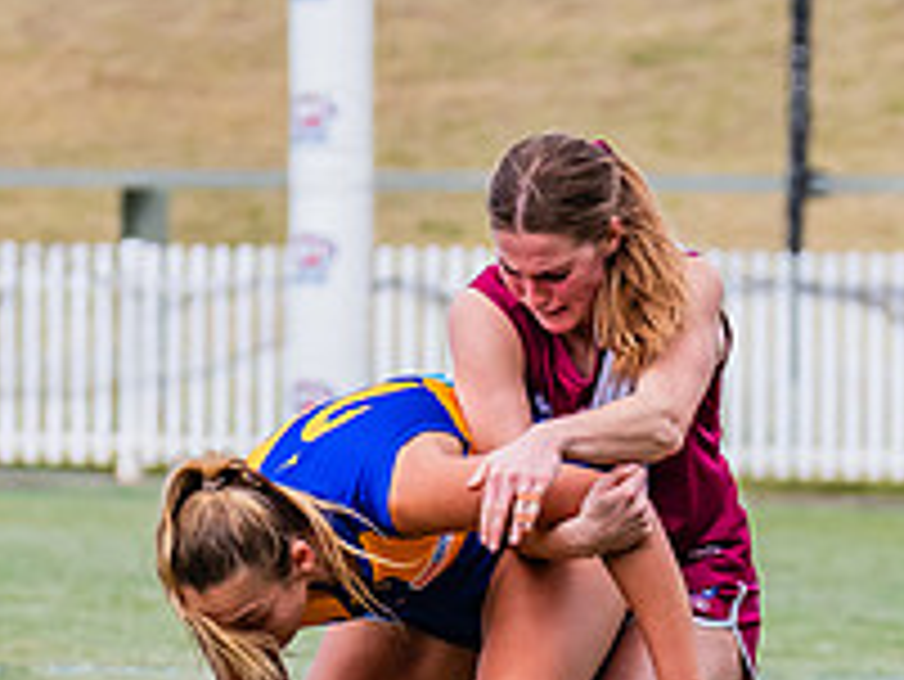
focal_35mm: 997
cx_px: 597
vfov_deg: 1.5
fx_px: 26052
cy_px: 581
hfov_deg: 2.0
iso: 800
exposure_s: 1/1600
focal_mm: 250
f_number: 8
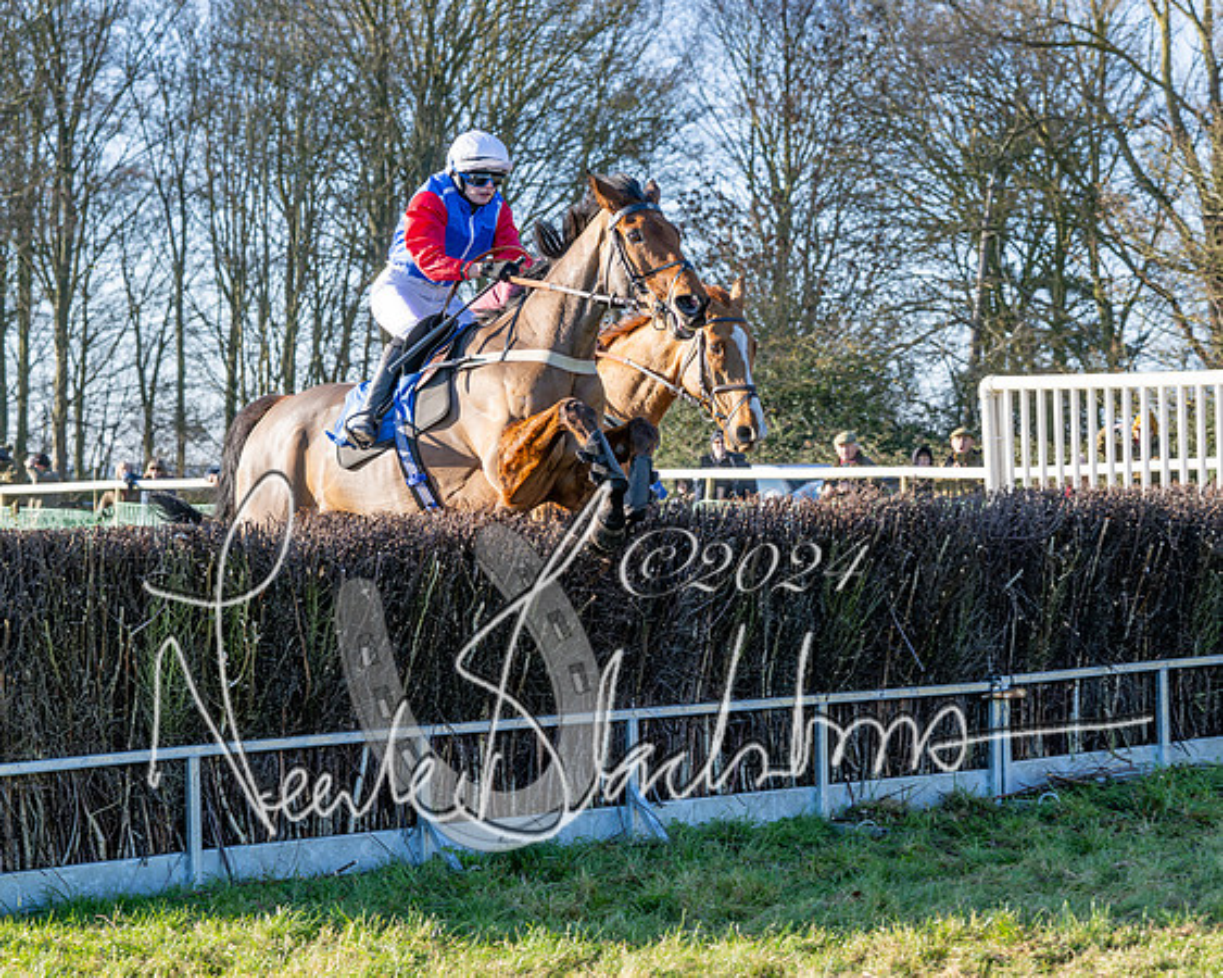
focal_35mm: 91
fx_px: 3310
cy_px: 439
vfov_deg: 16.8
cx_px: 659
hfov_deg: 20.9
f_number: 4.5
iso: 400
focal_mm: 68
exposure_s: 1/1250
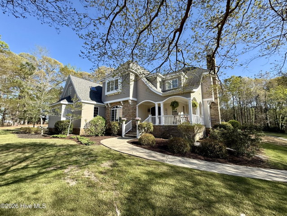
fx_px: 116
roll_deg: -0.2
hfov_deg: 102.0
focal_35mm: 14
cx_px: 144
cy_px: 108
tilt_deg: +8.3
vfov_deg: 85.7
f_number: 2.2
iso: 50
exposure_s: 1/809
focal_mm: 2.22
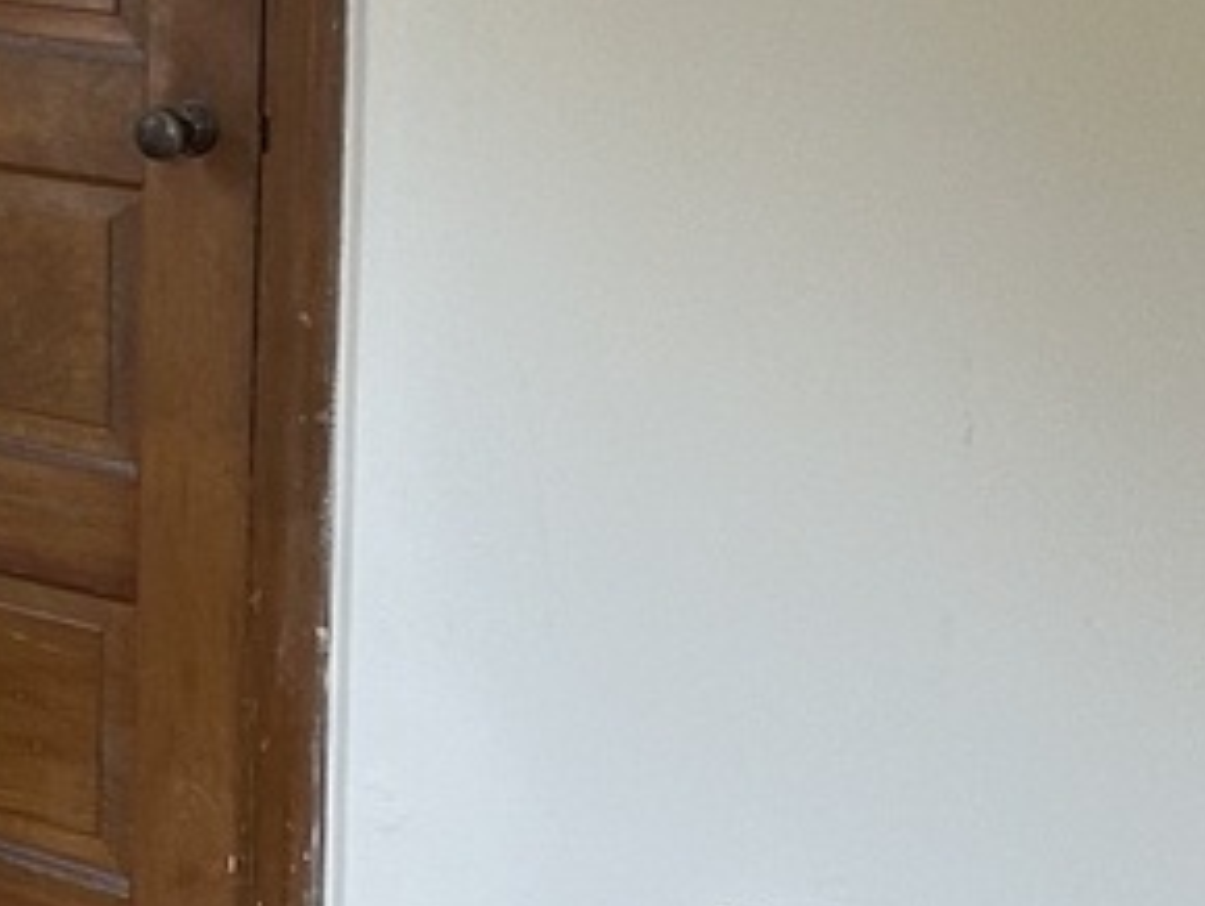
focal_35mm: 119
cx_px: -590
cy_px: -154
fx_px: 4146
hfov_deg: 15.3
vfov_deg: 12.2
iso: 320
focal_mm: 6.86
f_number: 1.78
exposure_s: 1/60
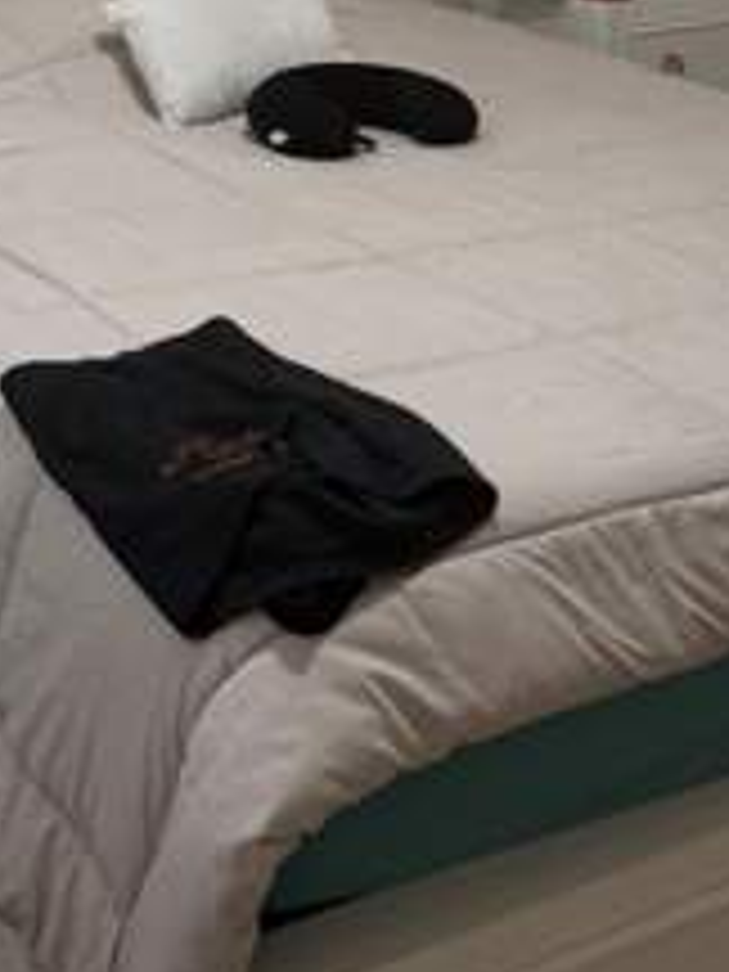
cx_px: 396
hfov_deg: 20.7
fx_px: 1994
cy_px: -297
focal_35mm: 71
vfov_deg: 24.0
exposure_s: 1/60
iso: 160
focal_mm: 6.76
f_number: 1.78
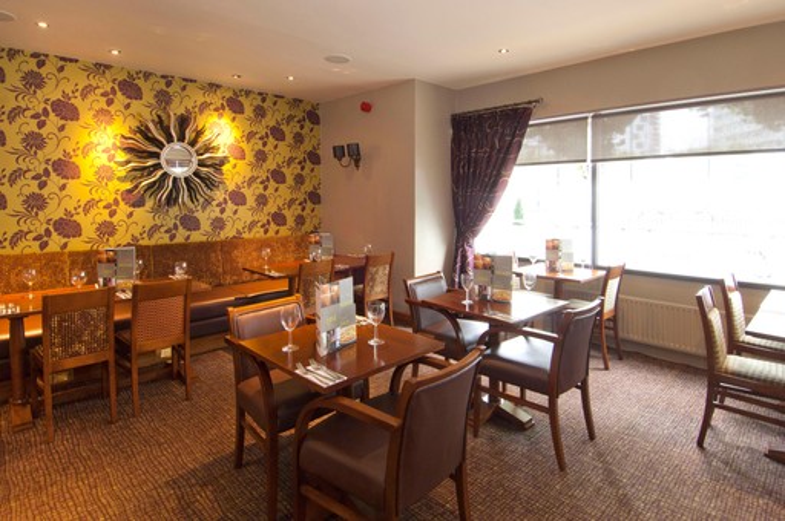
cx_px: 392
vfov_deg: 67.2
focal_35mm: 18
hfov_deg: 90.1
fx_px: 392
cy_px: 260
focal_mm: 12
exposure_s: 1/1.67
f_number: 8
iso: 200
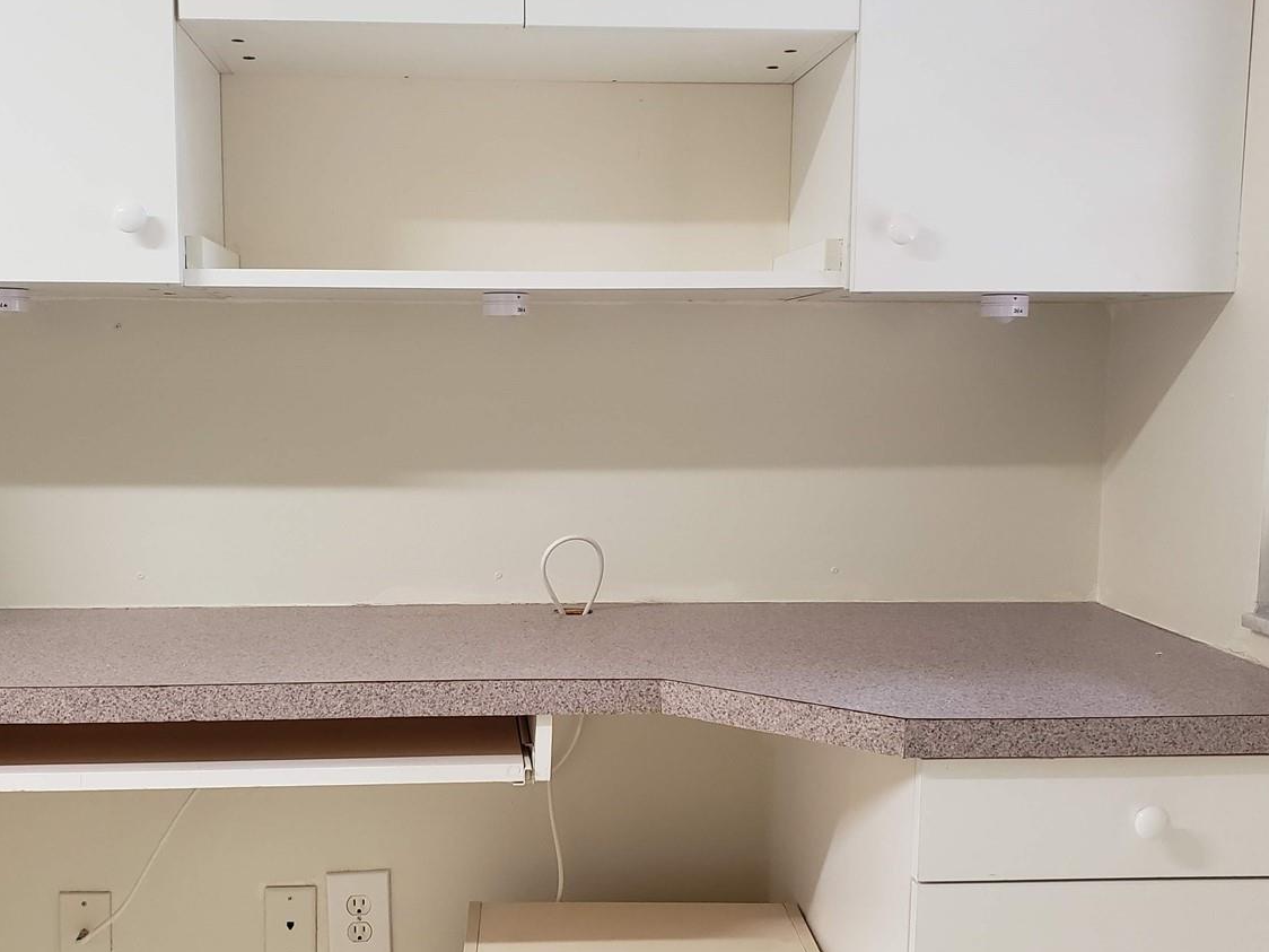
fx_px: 1356
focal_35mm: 37
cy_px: 504
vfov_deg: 38.7
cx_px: 539
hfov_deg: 50.0
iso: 250
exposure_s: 1/40
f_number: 2.4
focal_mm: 4.3
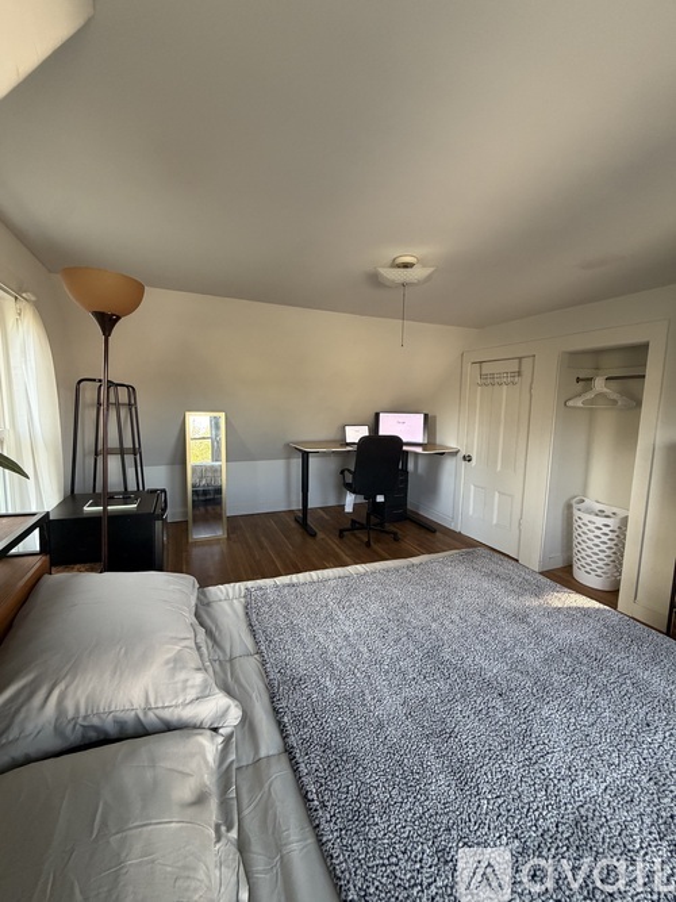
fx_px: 365
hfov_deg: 85.7
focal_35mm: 14
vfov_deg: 102.1
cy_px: 451
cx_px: 338
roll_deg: -0.2
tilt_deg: -7.3
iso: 320
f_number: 2.2
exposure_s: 1/87
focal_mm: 2.22
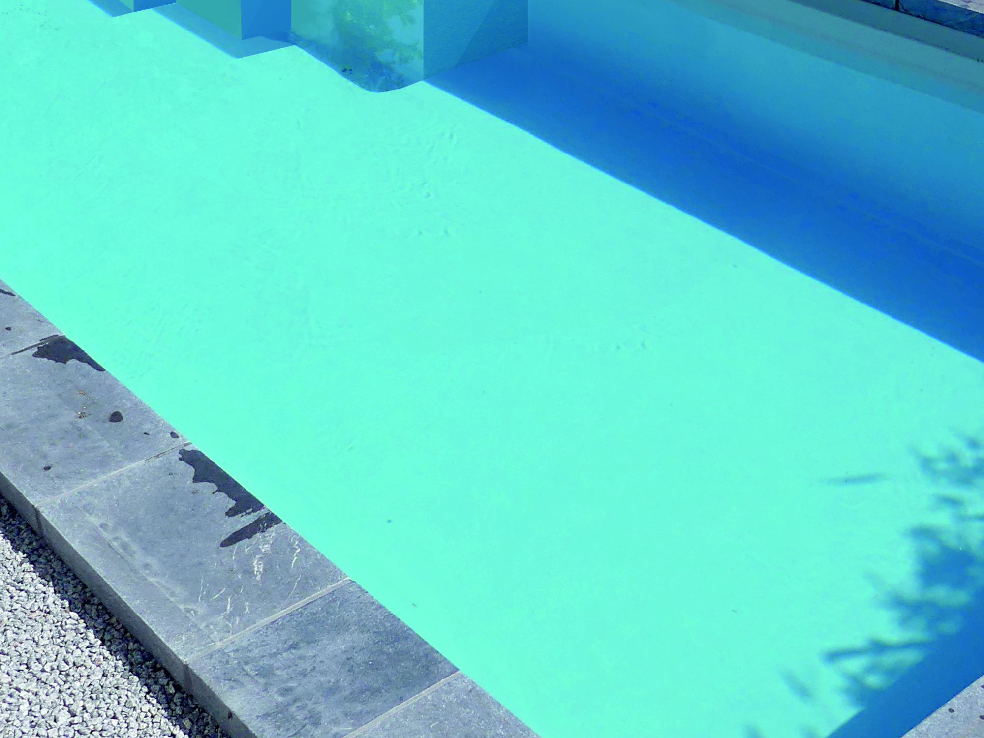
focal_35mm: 50
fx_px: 1421
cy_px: 304
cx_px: 589
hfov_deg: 38.0
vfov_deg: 29.1
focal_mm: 4.5
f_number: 4
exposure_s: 1/1300
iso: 100
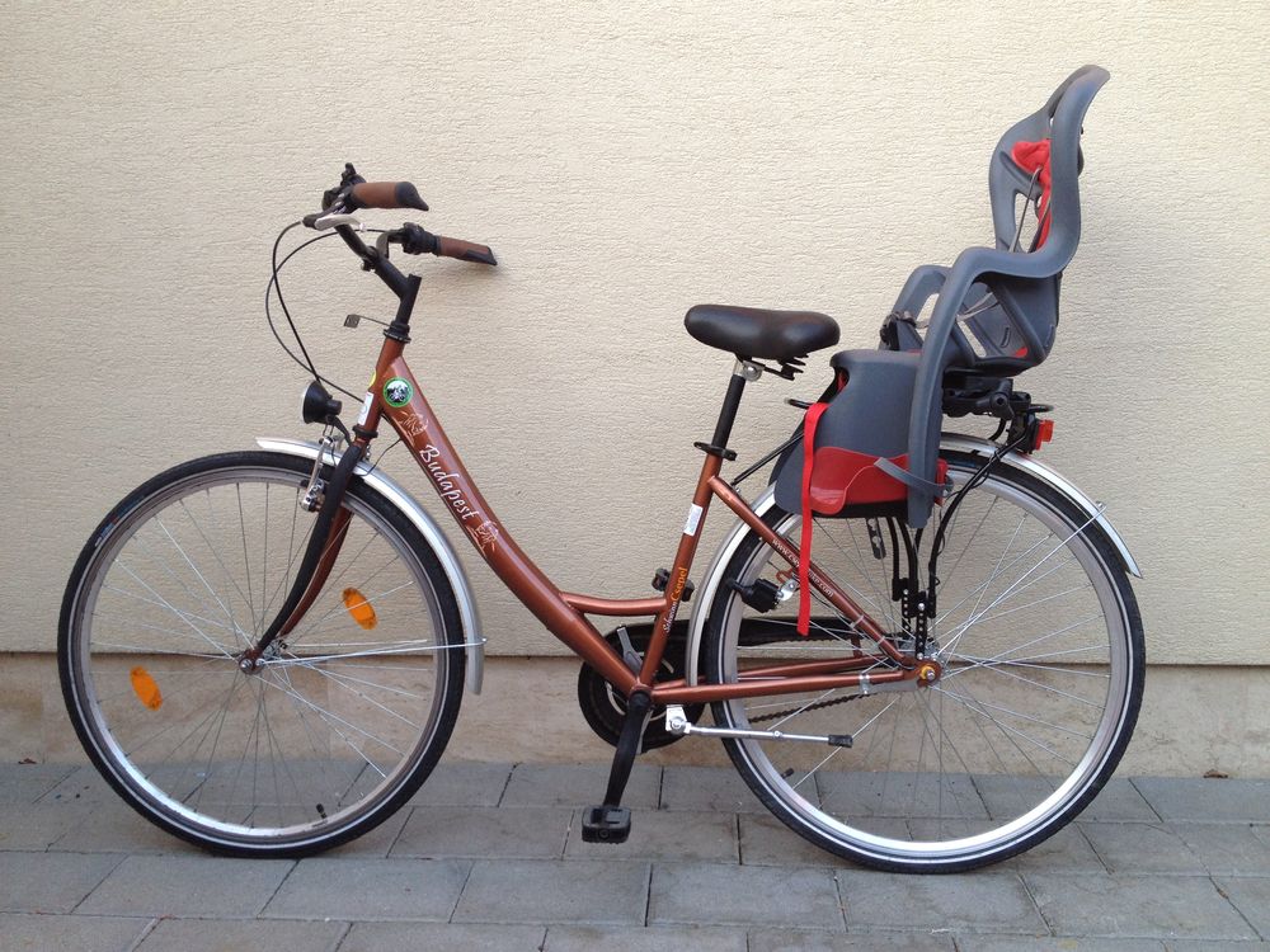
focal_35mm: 35
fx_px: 1284
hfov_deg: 52.6
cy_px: 476
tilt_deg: -7.7
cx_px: 635
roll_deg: +0.6
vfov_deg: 40.7
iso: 64
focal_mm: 4.28
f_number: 2.4
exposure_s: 1/60
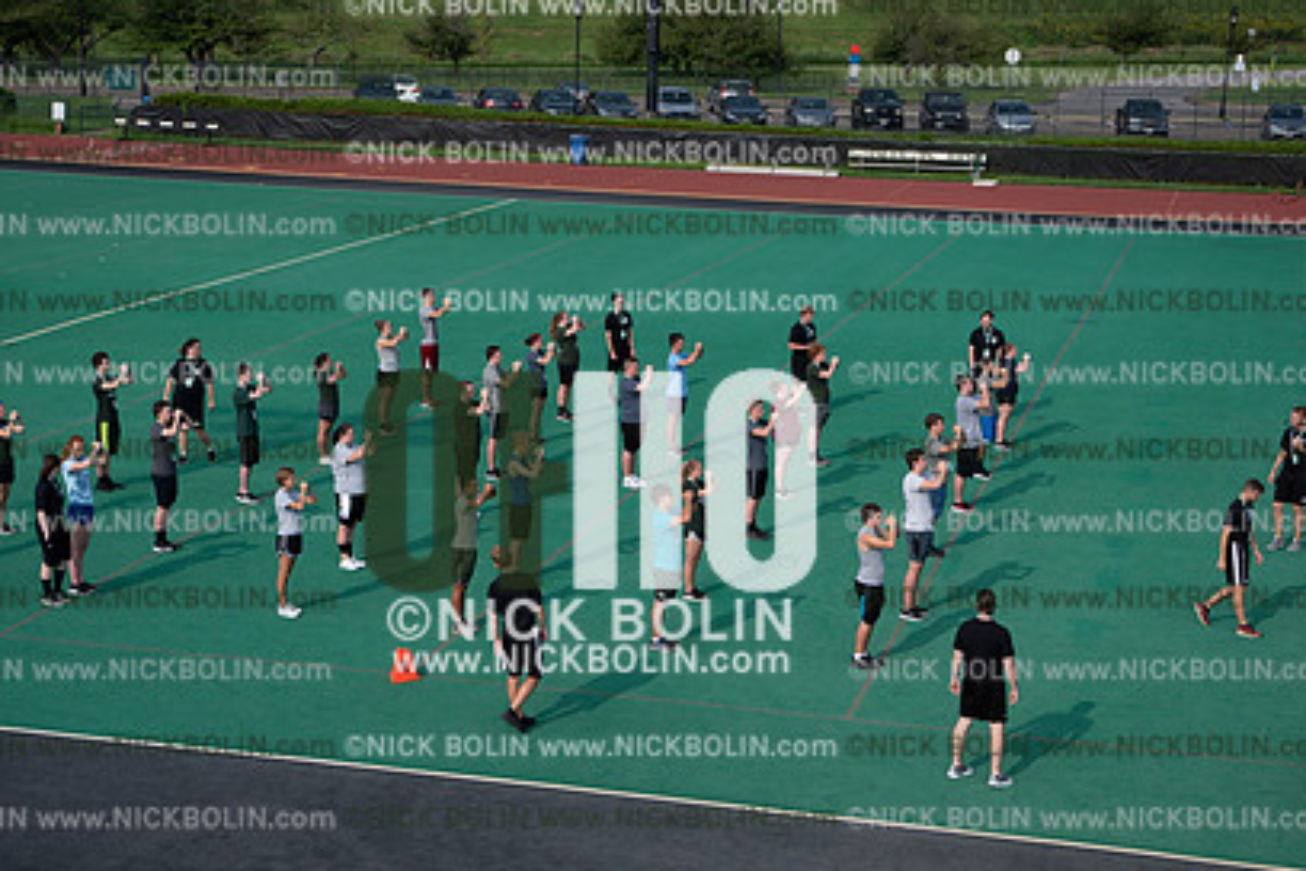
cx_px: 589
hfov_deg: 27.3
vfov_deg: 18.4
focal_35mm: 74
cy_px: 524
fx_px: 2684
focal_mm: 52
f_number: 3.5
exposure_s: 1/1600
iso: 125
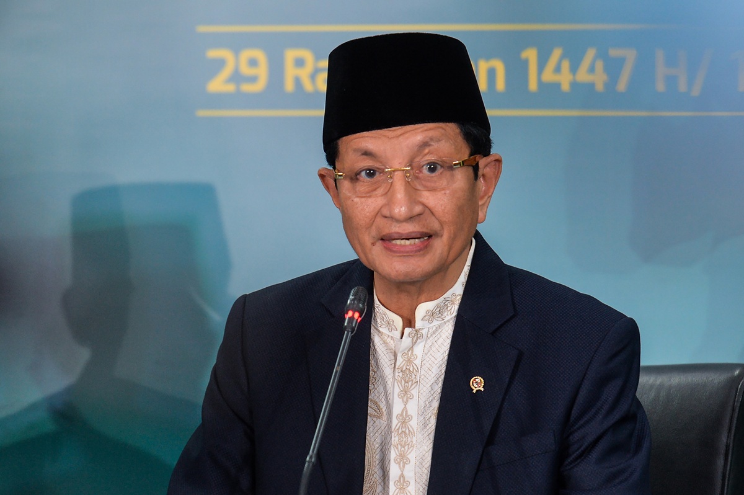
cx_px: 372
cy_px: 248
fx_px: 3717
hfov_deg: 11.4
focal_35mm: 180
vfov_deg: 7.6
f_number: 3.5
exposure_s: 1/200
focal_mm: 180
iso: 1000
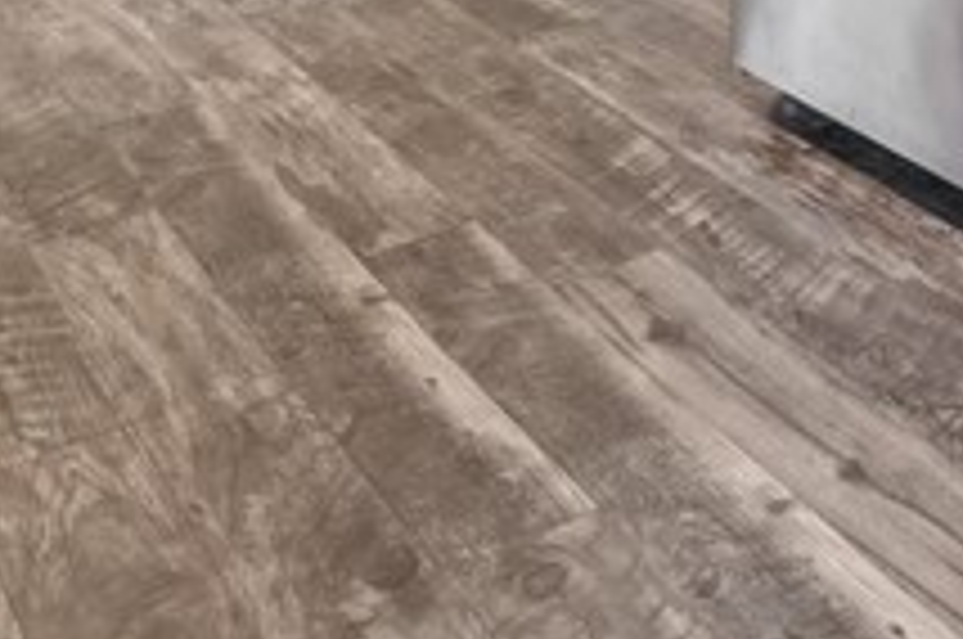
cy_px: -641
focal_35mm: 61
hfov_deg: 29.6
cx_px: 1066
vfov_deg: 16.7
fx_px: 1629
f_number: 11
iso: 50
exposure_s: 1/1.25
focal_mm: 12
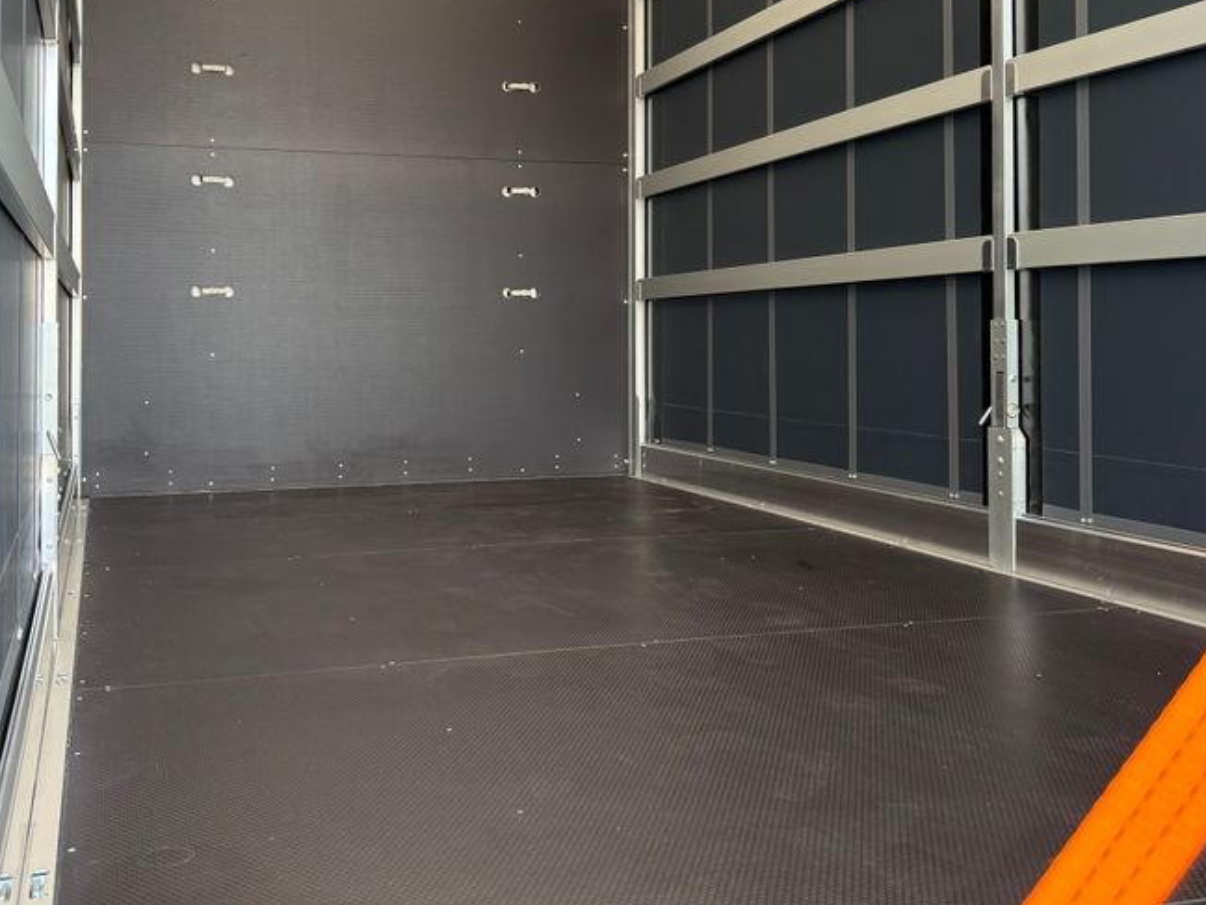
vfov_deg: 34.8
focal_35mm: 41
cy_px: 303
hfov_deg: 45.8
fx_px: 1429
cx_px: 585
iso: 80
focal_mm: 5.96
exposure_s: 1/243
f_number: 1.6
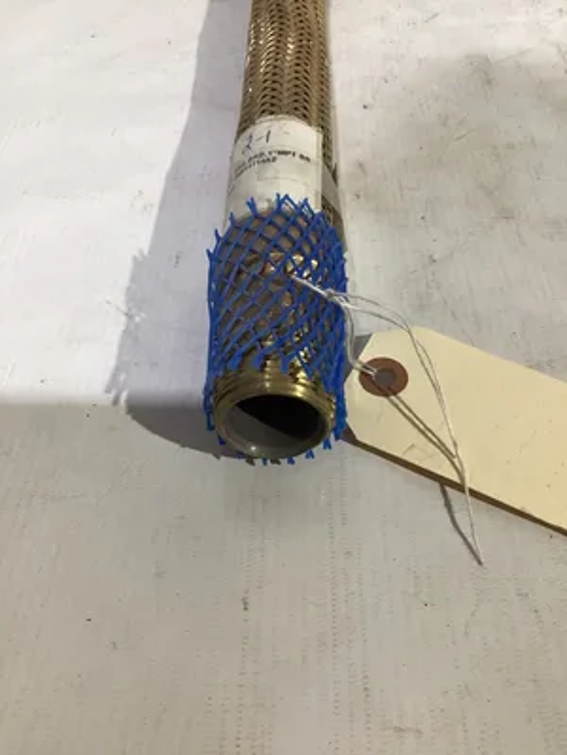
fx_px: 677
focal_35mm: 31
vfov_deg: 58.4
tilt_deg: -48.8
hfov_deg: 45.4
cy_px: 378
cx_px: 284
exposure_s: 1/50
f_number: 2.4
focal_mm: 3.3
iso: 200
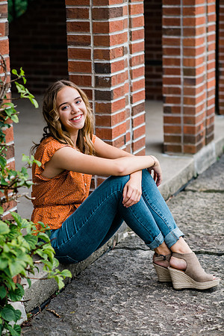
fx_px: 793
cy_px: 168
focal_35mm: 85
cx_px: 112
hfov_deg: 16.1
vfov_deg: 23.9
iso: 320
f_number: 2.8
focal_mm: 85
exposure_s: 1/500
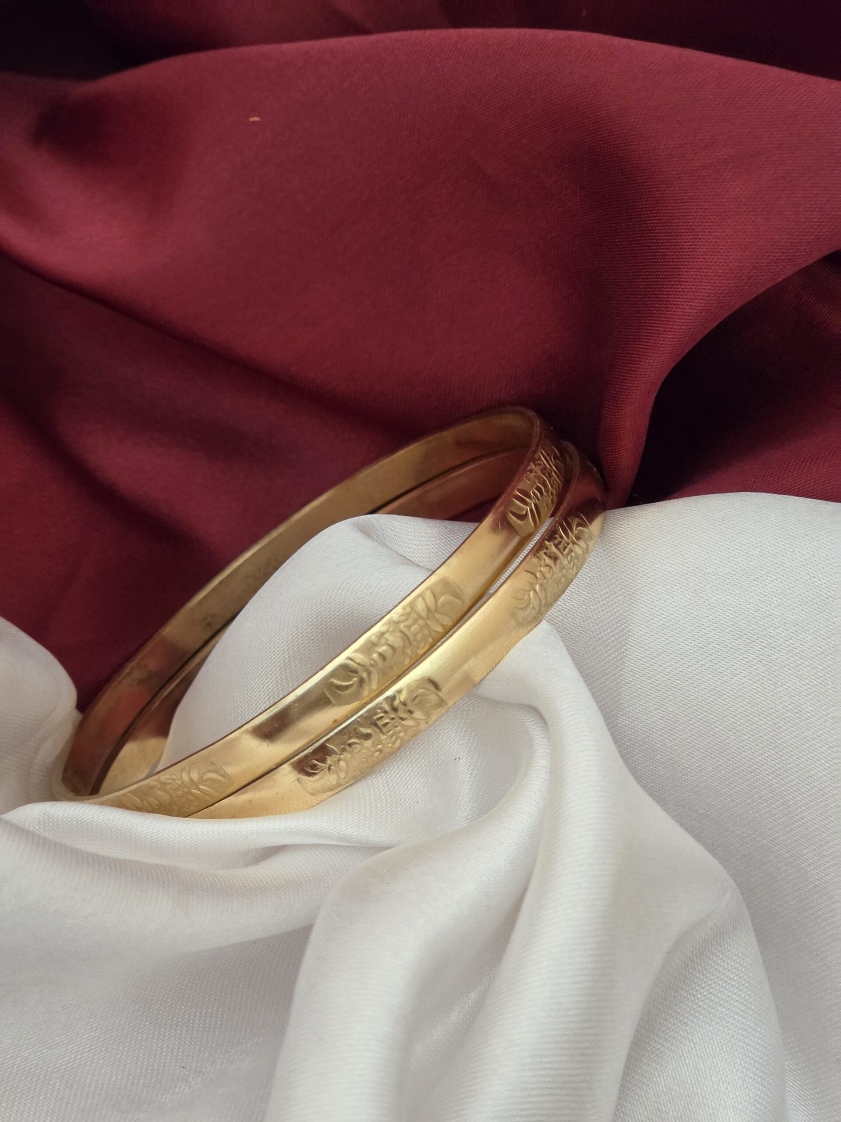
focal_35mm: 69
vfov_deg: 28.2
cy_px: 561
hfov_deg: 21.3
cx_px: 420
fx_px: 2235
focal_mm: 7
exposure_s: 1/100
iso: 500
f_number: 2.4
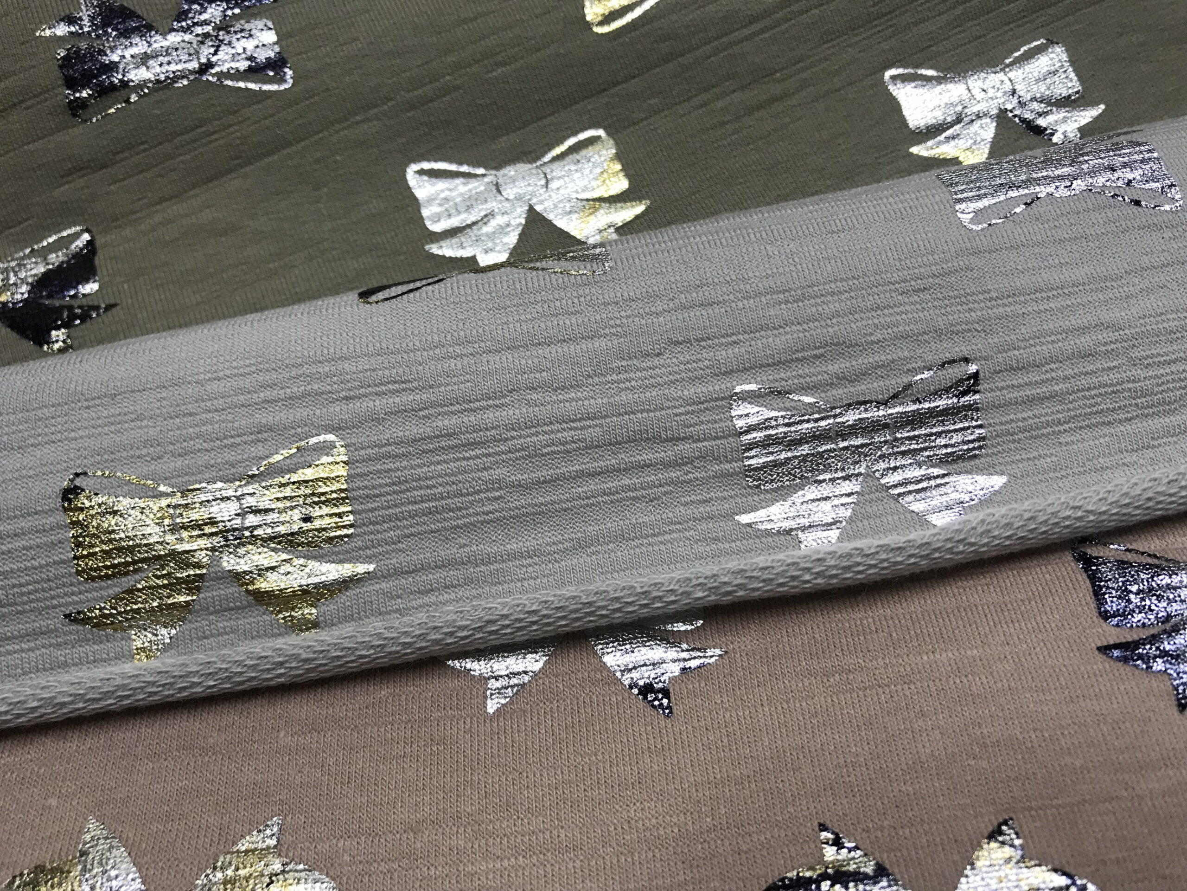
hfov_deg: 63.4
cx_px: 594
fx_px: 960
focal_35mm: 28
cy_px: 446
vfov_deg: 49.7
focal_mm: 3.99
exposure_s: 1/33
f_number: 1.8
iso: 25
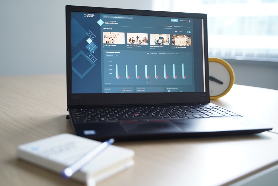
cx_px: 139
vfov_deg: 33.5
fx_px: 309
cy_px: 93
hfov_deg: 48.4
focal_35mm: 40
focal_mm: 40
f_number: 2.8
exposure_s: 1/40
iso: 500
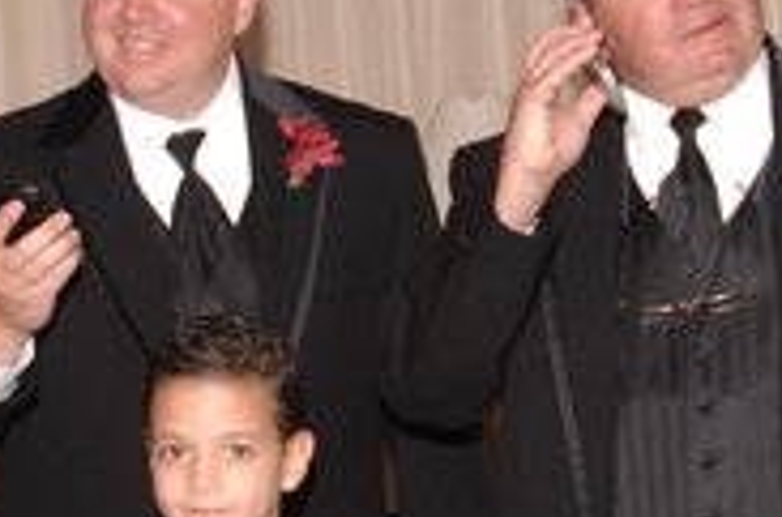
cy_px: 391
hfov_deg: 14.0
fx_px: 3185
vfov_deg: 9.3
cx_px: 483
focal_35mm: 147
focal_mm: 28
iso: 400
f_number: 5.6
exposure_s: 1/60
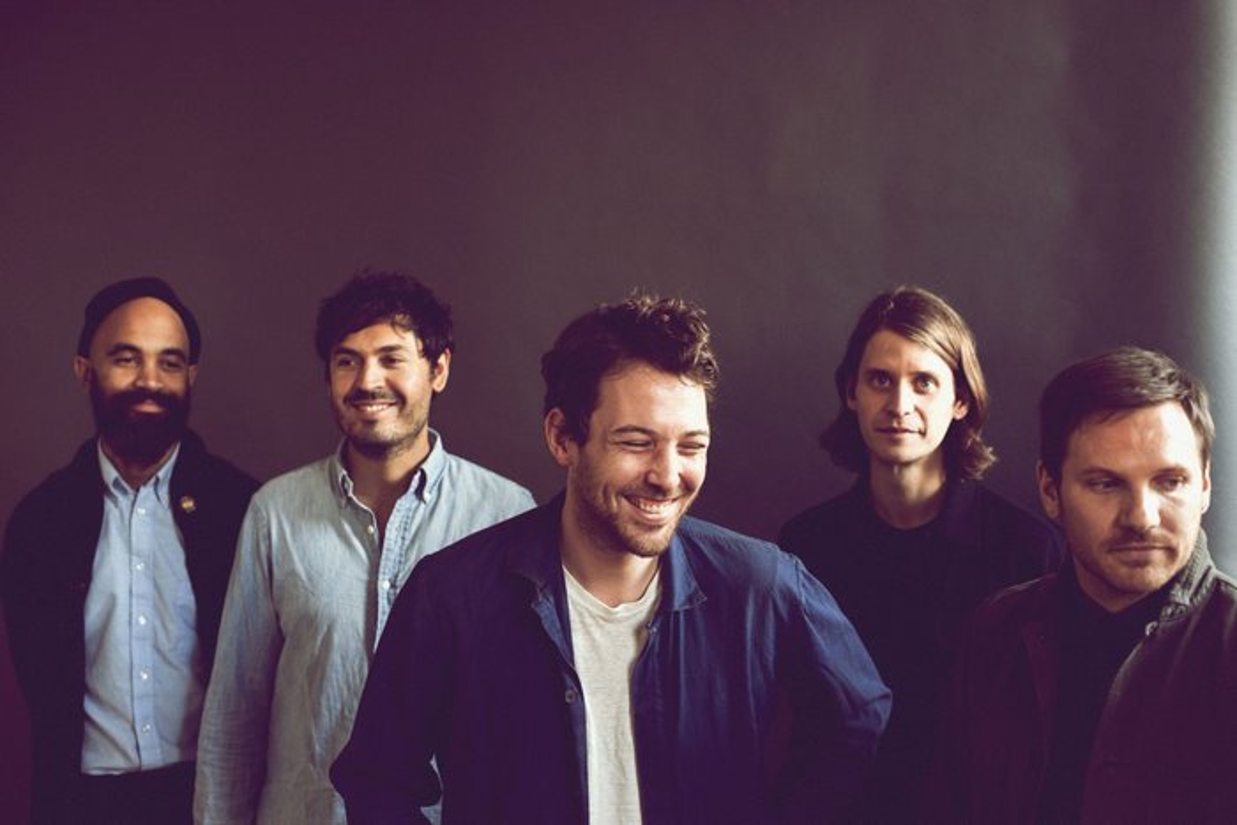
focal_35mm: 50
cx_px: 618
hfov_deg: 39.6
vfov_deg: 27.0
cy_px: 412
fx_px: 1718
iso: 800
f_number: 4
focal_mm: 50
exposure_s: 1/100
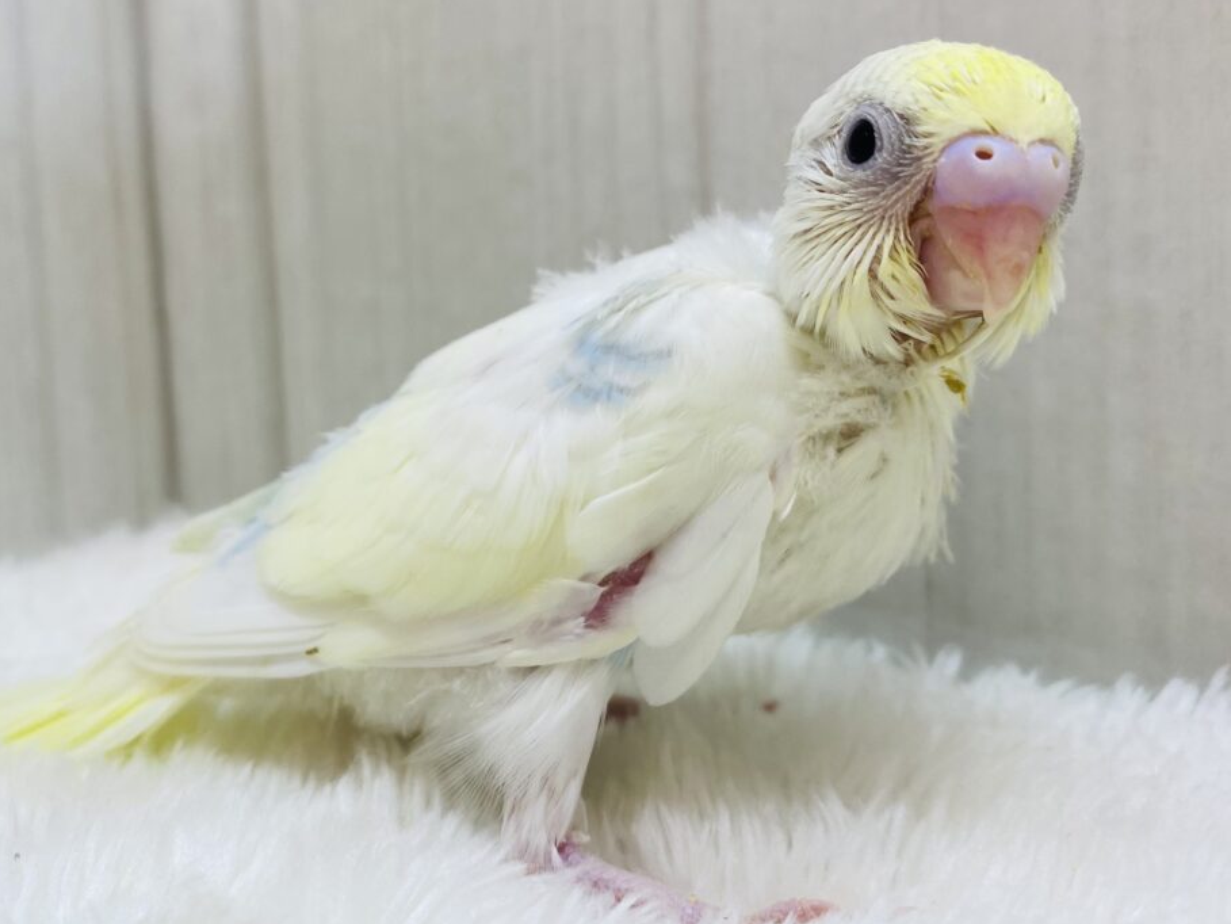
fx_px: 1174
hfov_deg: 55.0
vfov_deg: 42.6
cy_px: 345
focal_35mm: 33
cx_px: 505
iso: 80
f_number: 1.8
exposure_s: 1/100
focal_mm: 4.25
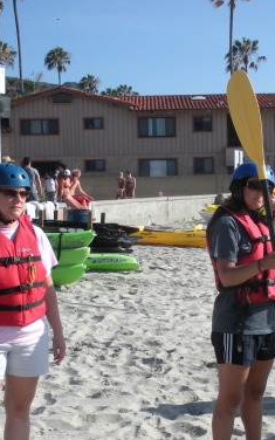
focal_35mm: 65
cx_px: 212
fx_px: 779
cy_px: 260
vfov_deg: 31.5
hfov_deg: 19.8
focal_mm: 6.3
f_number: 3.5
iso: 64
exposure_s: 1/659
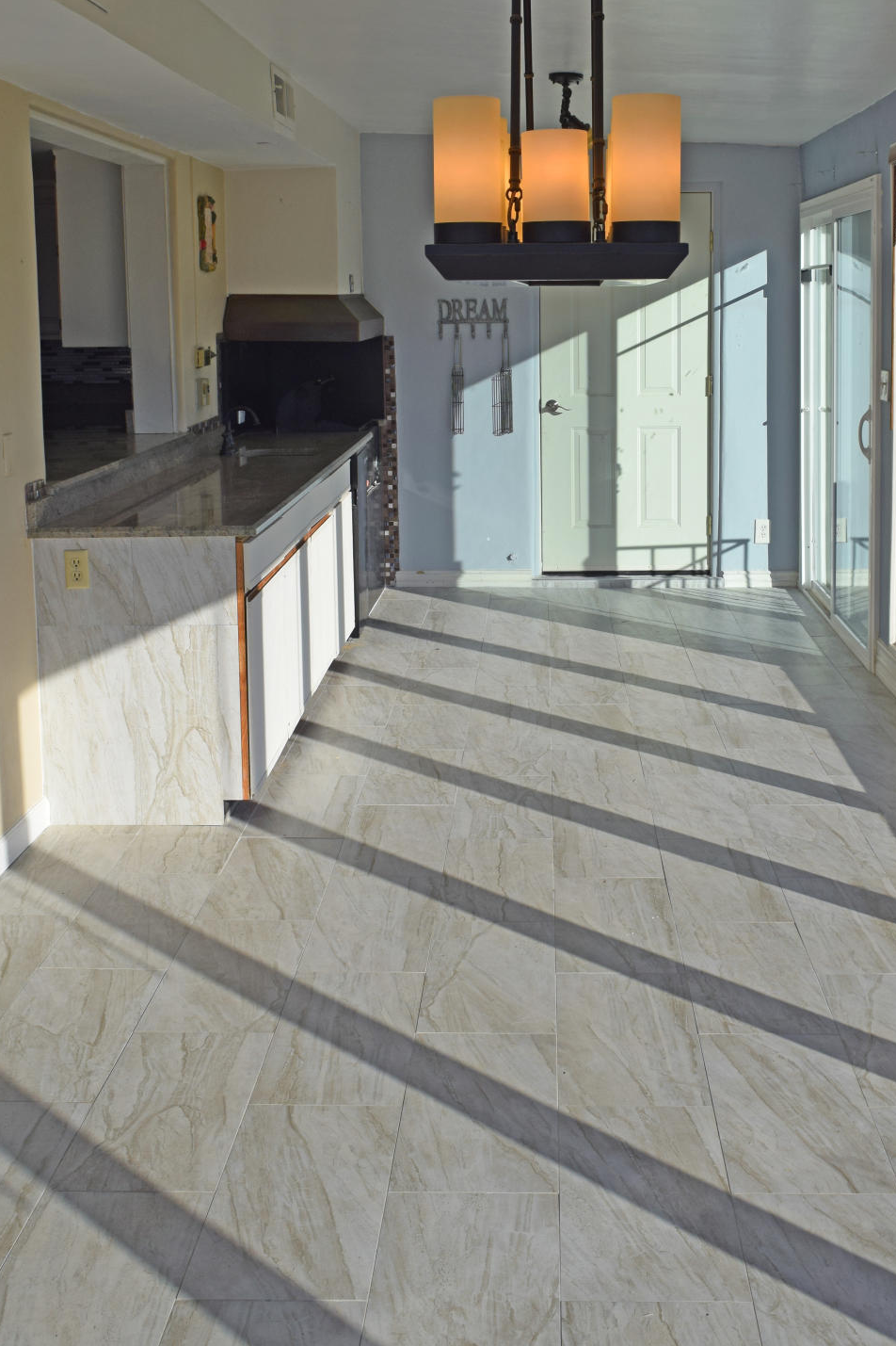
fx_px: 1569
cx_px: 534
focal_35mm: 42
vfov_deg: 45.9
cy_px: 480
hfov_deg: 31.8
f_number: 10
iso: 200
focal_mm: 20
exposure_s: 1/400
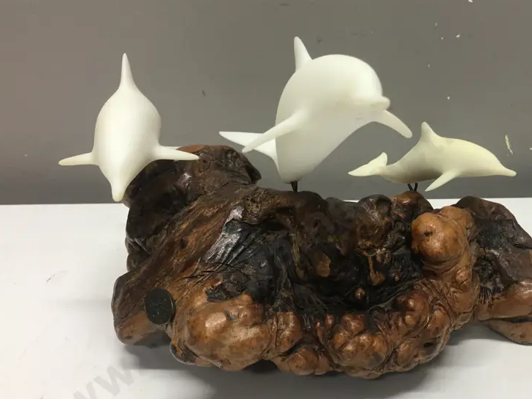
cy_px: 215
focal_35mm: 41
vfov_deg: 35.1
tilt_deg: -21.3
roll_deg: +0.7
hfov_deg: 45.4
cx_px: 333
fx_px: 630
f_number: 2.2
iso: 64
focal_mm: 4.15
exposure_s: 1/33
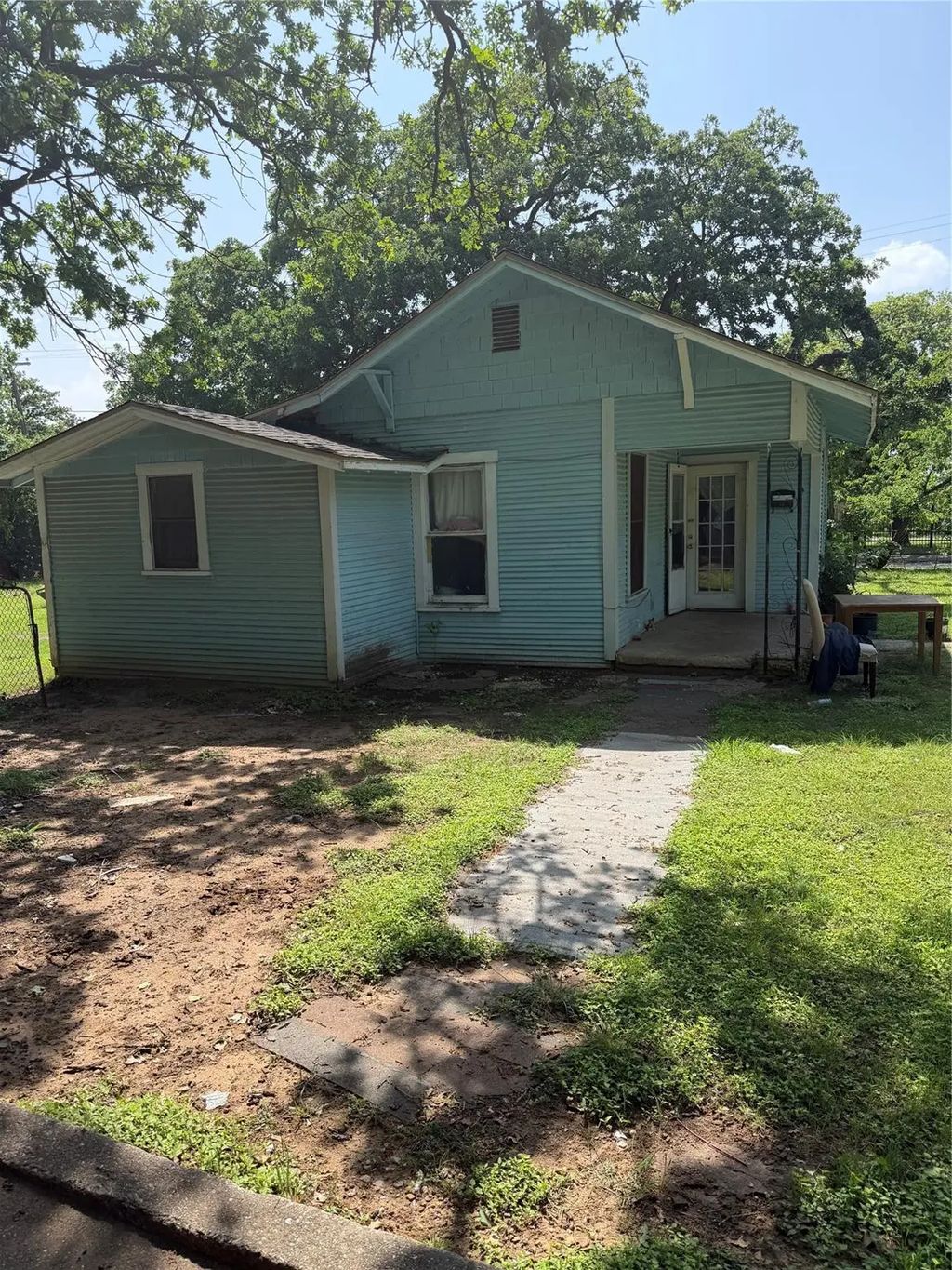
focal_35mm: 24
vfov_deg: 71.6
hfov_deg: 56.8
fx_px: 880
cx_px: 476
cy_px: 635
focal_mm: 6.76
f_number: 1.78
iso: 80
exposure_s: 1/2053
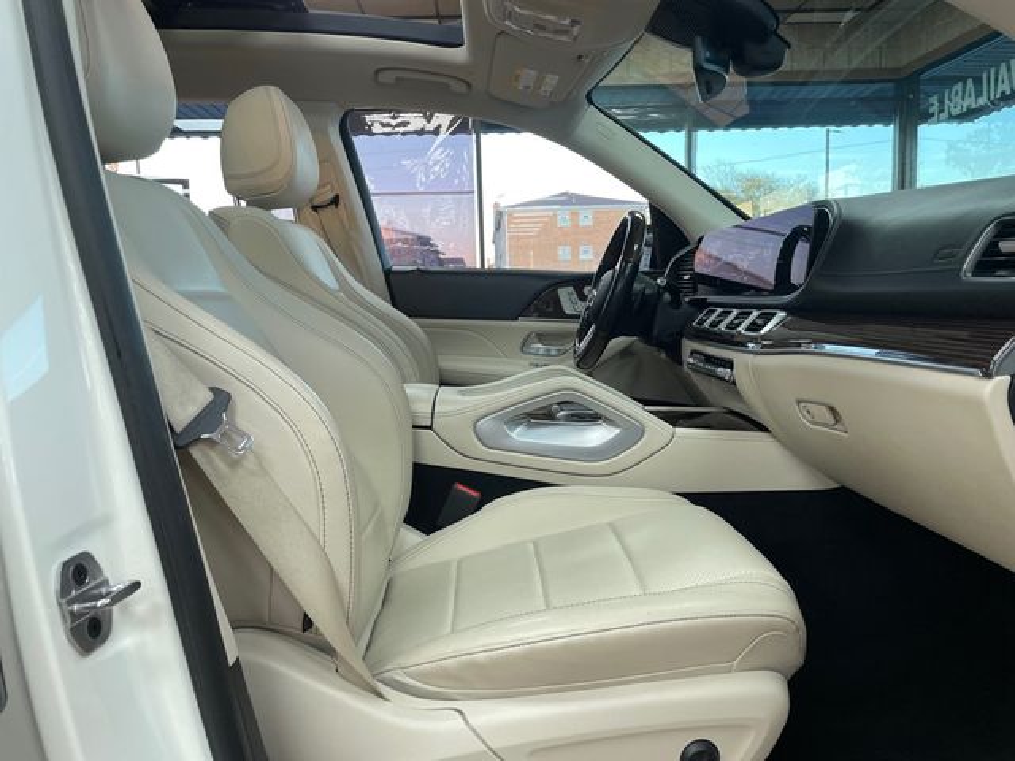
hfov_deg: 67.3
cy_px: 380
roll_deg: +3.1
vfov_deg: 53.1
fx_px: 762
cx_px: 508
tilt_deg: -5.2
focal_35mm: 26
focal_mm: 4.2
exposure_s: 1/120
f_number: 1.6
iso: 100
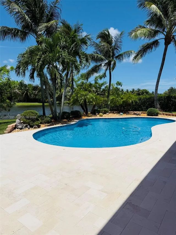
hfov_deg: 56.8
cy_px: 118
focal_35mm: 24
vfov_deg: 71.6
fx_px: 163
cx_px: 88
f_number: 1.78
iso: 100
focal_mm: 6.76
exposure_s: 1/17544
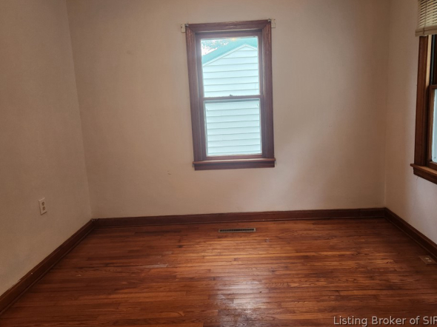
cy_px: 144
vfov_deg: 52.9
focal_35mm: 26
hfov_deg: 67.2
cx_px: 238
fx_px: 328
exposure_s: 1/120
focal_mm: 5.4
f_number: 1.8
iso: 200
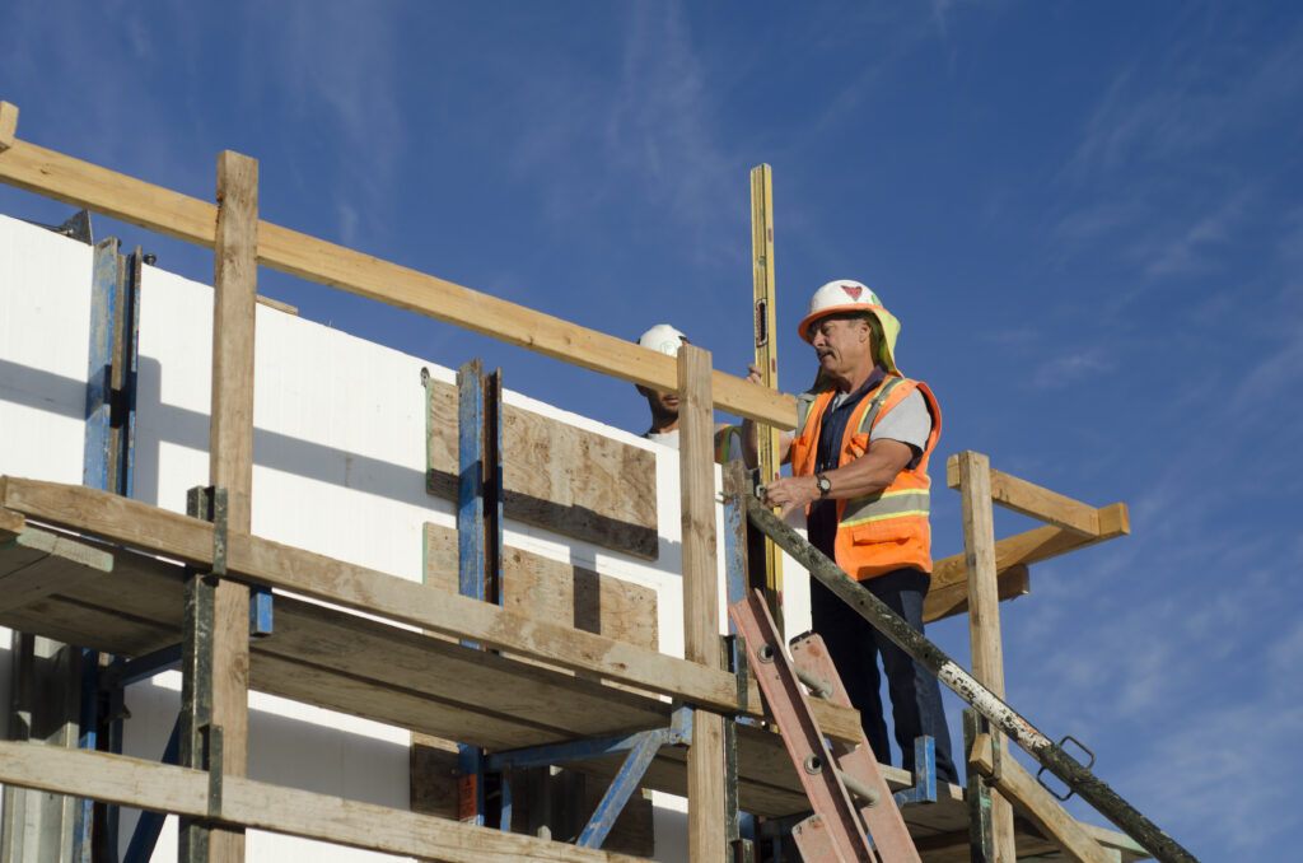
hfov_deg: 27.0
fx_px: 2709
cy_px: 432
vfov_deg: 18.1
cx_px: 652
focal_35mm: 75
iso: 160
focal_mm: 50
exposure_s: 1/4000
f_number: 3.5
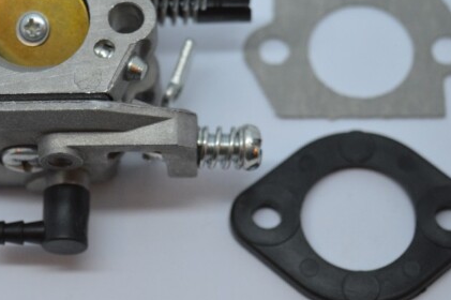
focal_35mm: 118
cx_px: 170
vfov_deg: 11.6
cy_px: 131
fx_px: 1477
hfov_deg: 17.3
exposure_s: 1/125
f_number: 5.6
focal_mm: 46
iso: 400
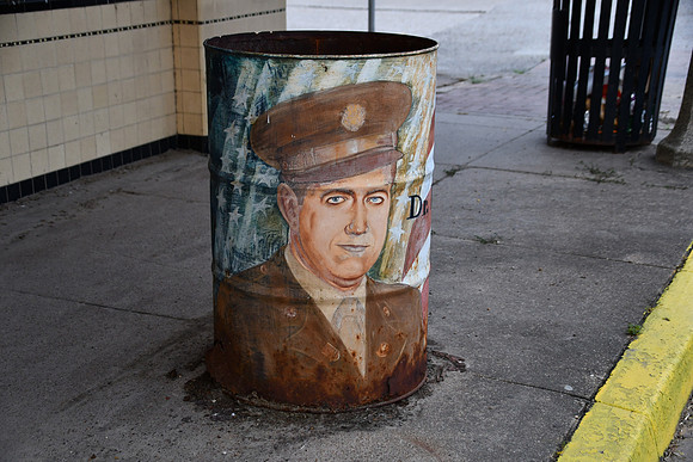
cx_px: 346
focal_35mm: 66
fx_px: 1271
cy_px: 231
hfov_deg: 30.5
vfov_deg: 20.6
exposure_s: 1/250
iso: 560
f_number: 4.5
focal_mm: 44
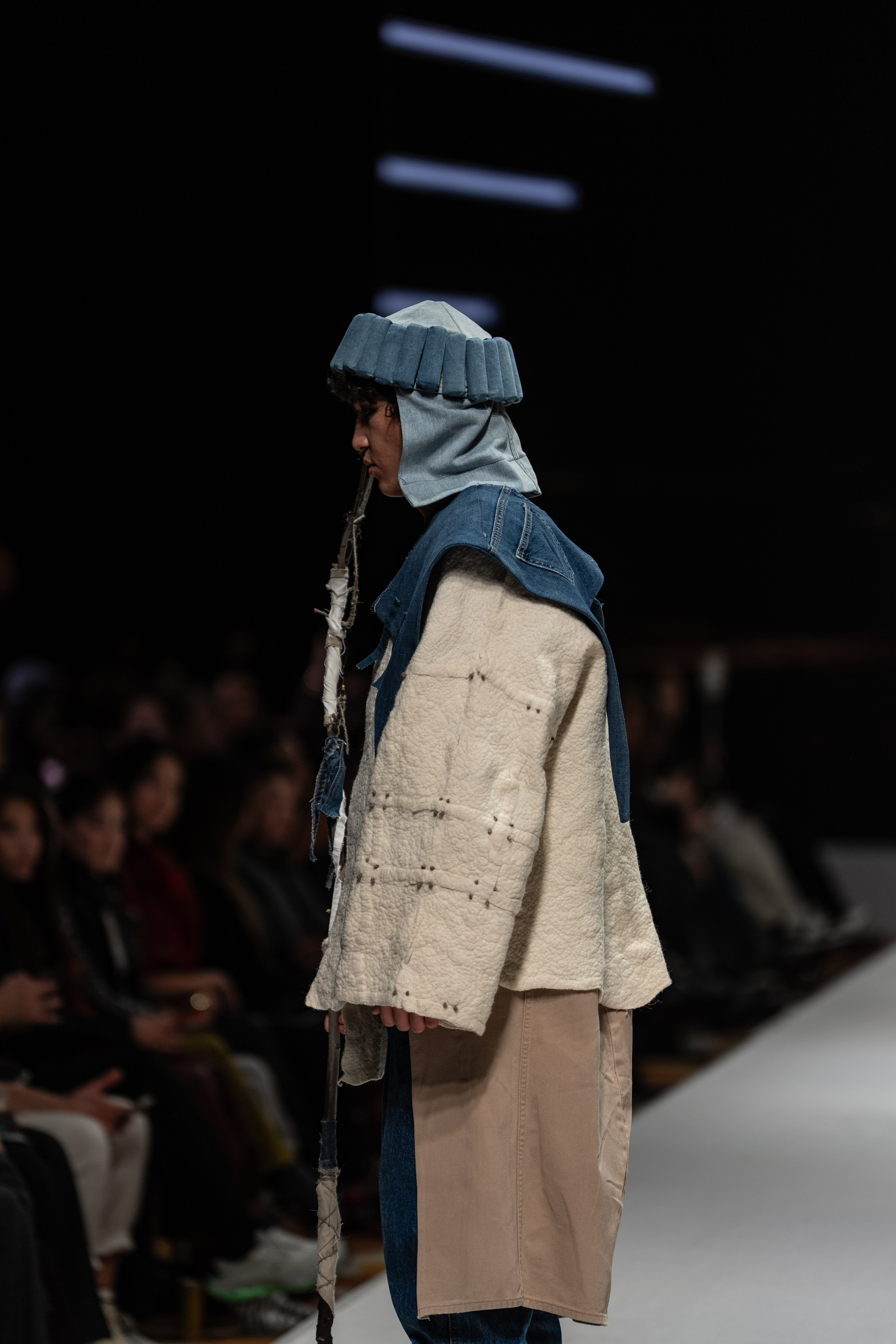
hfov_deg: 7.6
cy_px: 672
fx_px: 6746
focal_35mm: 181
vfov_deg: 11.4
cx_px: 448
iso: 200
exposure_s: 1/400
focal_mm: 180.7
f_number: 2.8
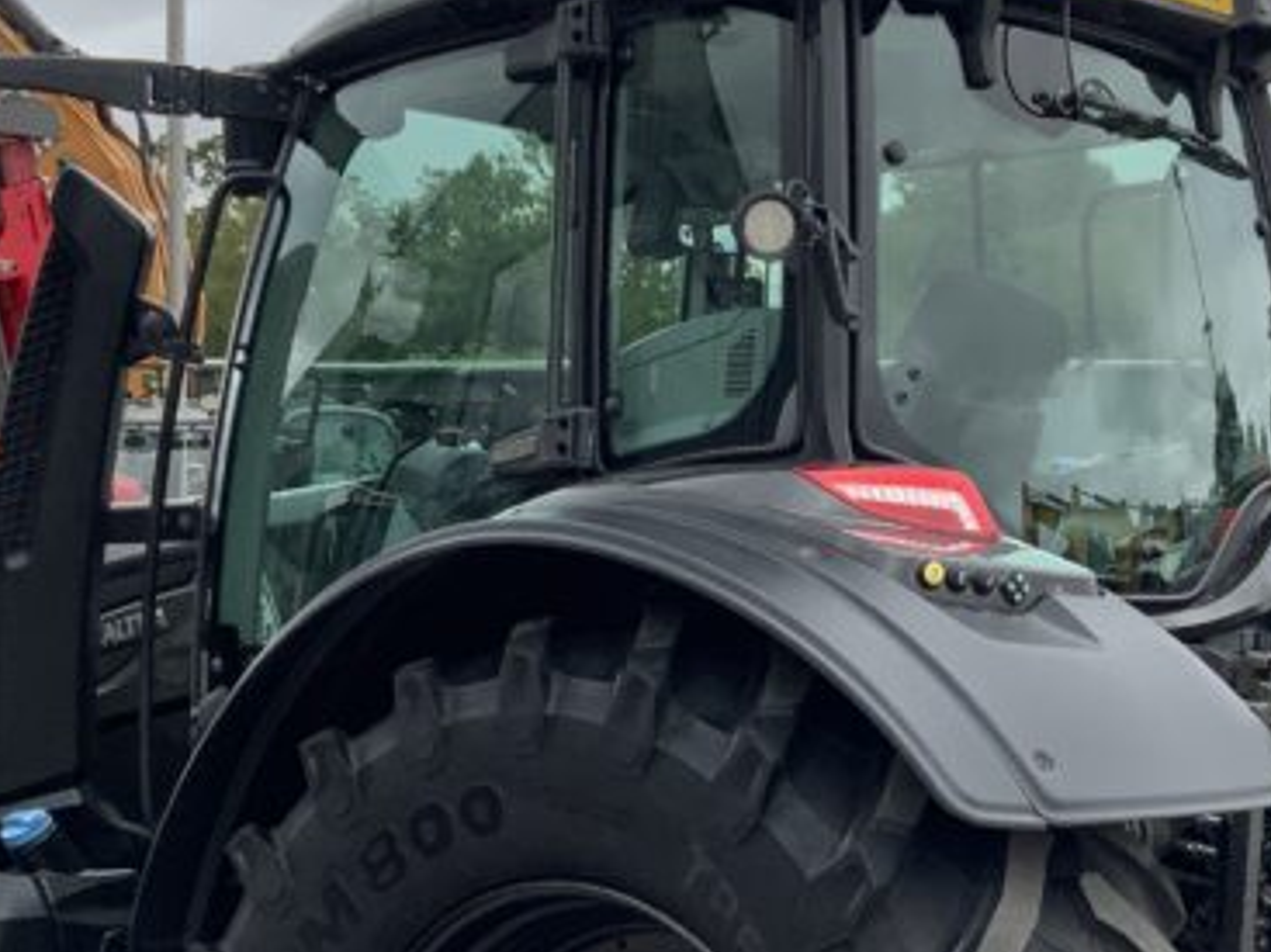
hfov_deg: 23.9
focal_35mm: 81
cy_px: 786
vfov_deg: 18.0
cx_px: 932
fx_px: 2973
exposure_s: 1/781
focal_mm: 3
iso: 16
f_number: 1.8
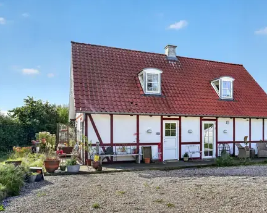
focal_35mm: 30
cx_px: 158
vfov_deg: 48.4
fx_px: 237
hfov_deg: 58.4
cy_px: 117
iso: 400
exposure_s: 1/160
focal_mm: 23
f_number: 8
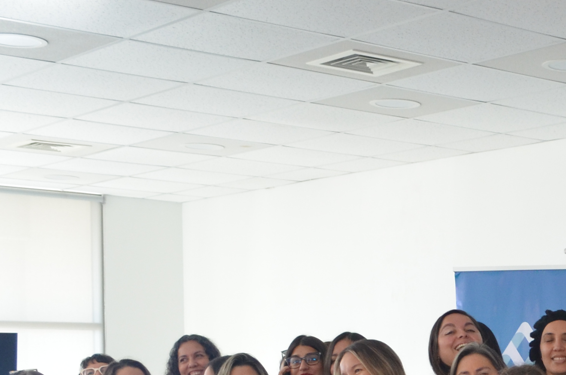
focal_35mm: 88
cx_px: 709
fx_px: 1380
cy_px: 506
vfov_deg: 14.7
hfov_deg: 21.3
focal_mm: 18
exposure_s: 1/60
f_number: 4
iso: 800
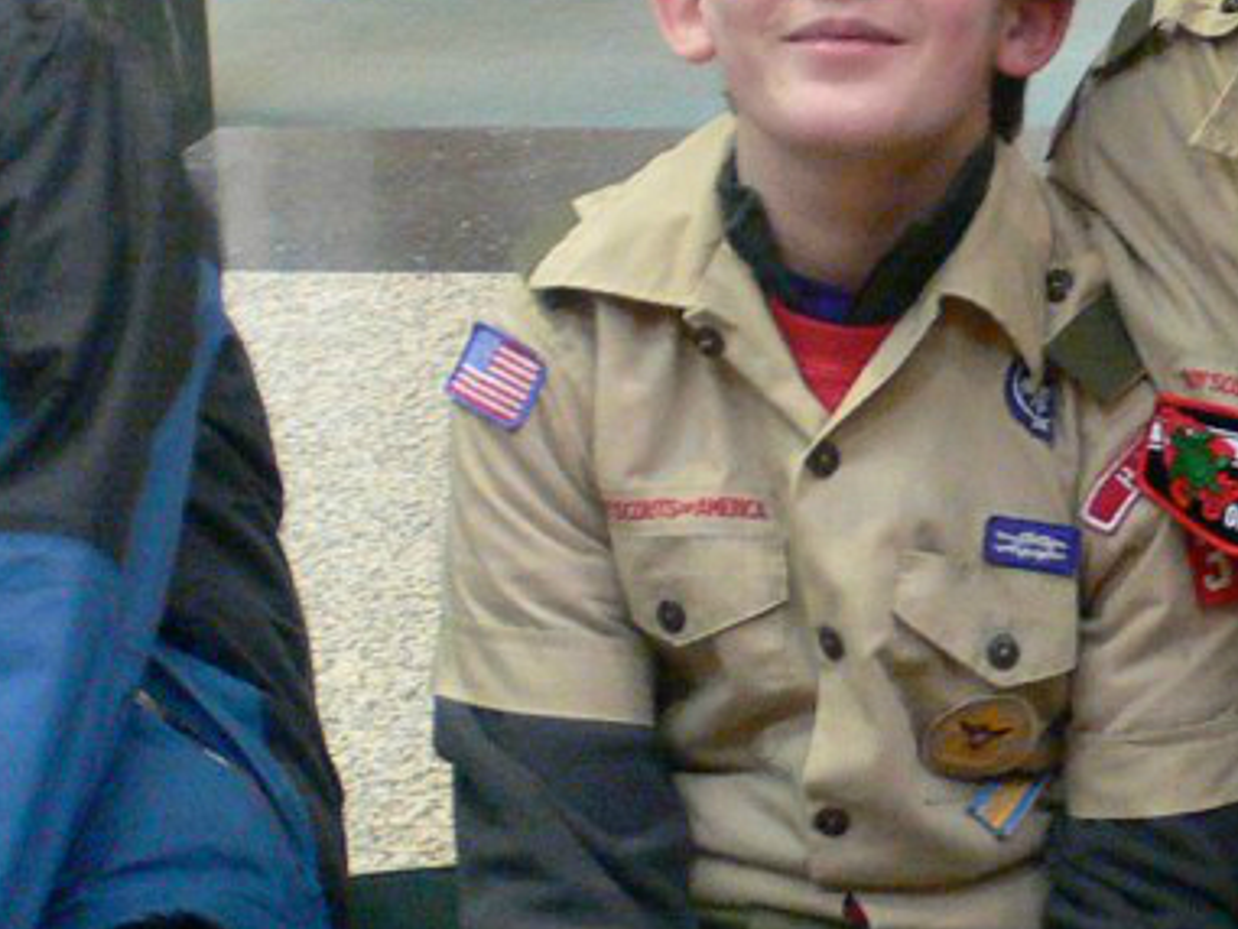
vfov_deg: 13.9
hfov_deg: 18.2
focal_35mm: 105
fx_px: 3756
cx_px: 1257
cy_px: 42
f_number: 2.8
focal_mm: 6.7
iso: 200
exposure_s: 1/10
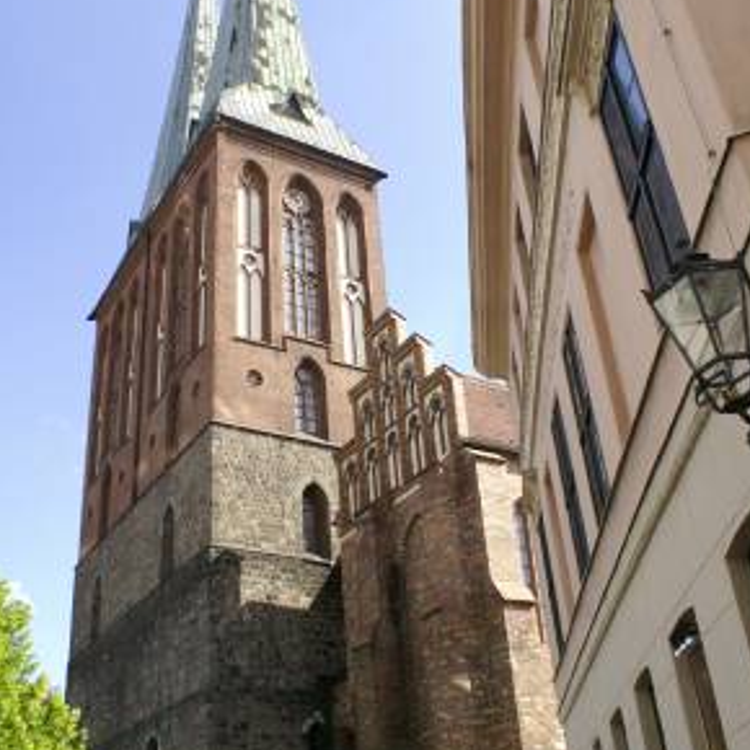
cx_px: 363
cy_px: 372
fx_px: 931
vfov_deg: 43.9
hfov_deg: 43.9
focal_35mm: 38
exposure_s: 1/160
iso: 100
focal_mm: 18
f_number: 7.1
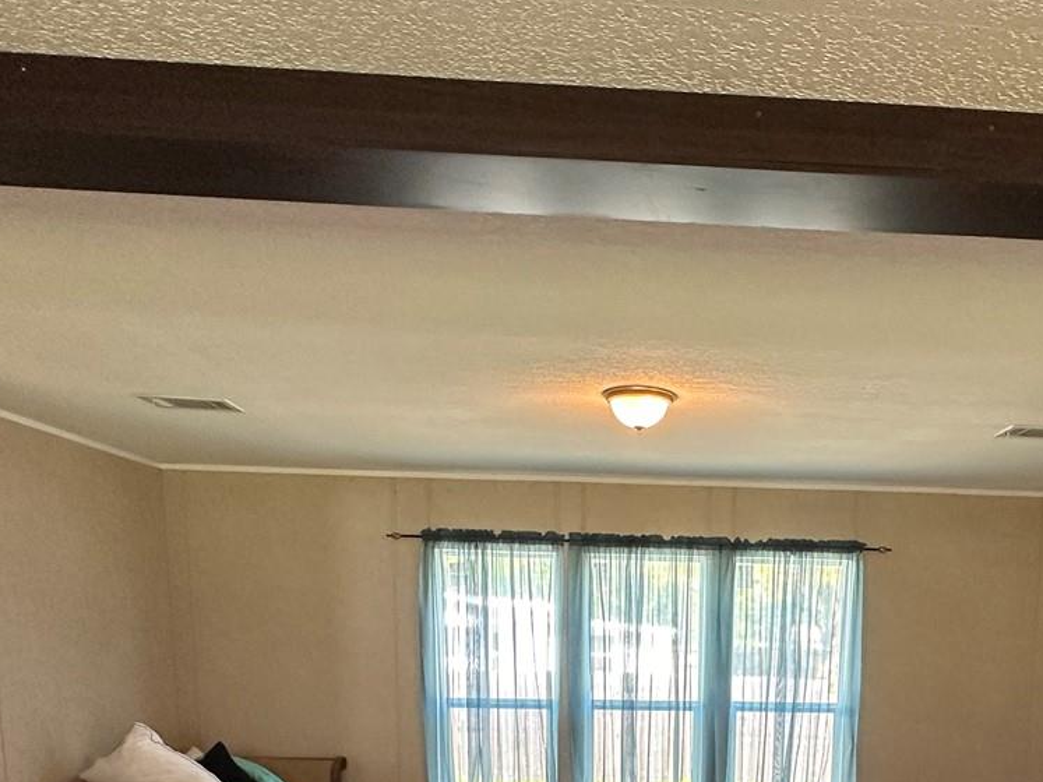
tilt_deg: -8.0
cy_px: 764
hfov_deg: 58.3
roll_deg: -1.2
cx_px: 715
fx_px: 904
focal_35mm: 30
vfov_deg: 41.4
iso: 320
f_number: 2.2
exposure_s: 1/120
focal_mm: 2.22
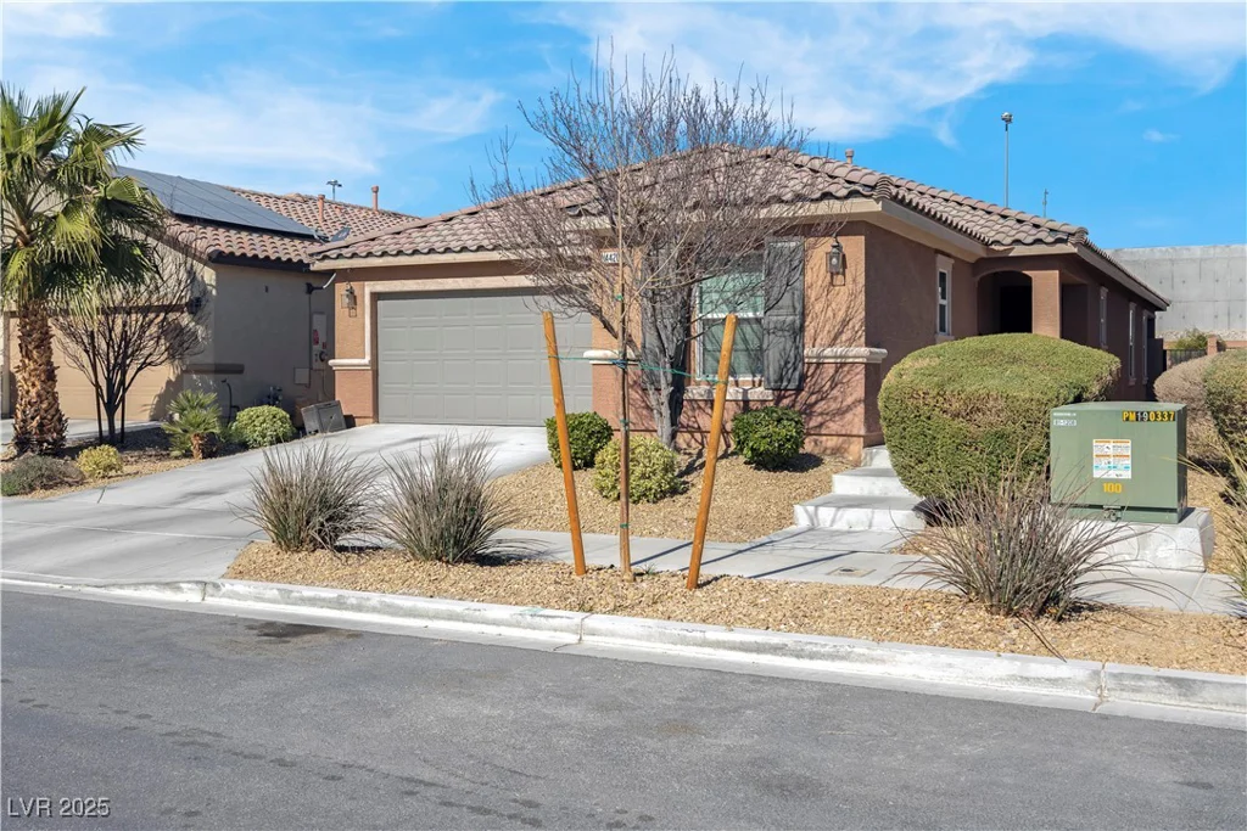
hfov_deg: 54.4
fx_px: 1212
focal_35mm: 35
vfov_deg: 37.9
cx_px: 624
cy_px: 416
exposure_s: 1/320
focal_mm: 35
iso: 100
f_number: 9
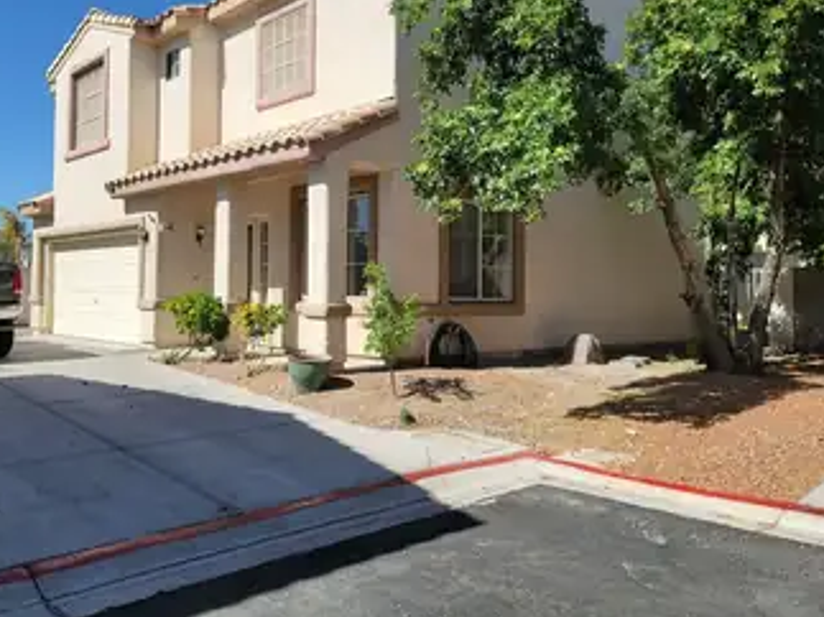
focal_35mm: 31
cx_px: 319
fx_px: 738
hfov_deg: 57.8
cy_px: 258
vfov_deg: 45.2
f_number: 1.8
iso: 20
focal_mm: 7
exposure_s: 1/1081
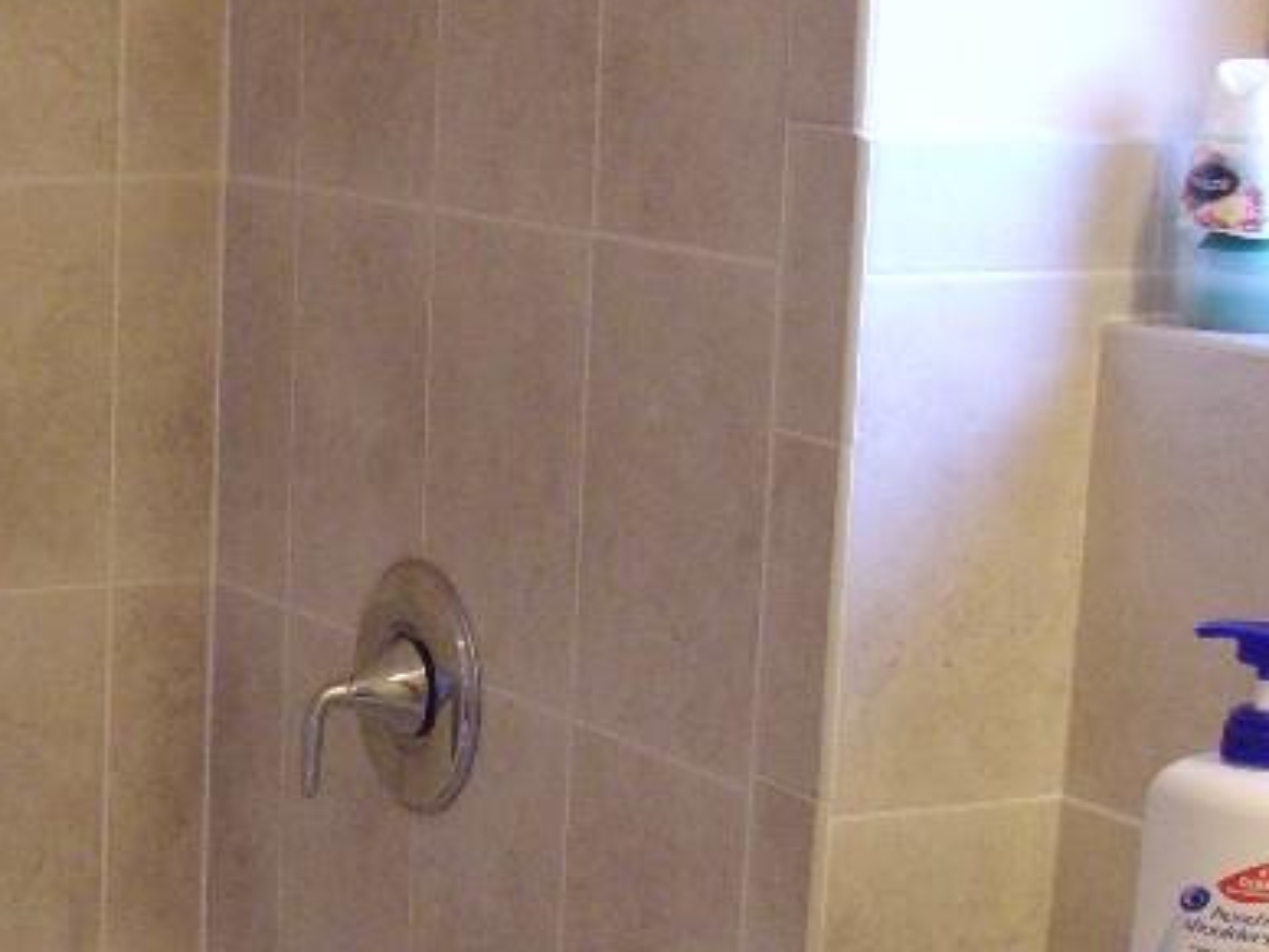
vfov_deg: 15.4
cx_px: 95
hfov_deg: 20.2
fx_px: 3483
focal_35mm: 95
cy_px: 798
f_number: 2.7
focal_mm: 6
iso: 233
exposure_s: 1/50
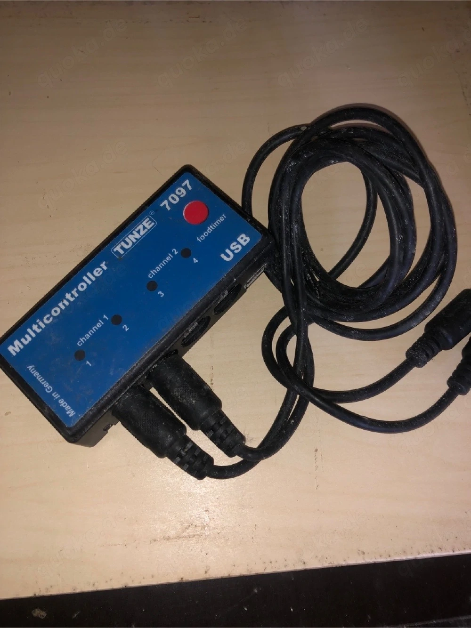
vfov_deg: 63.5
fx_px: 508
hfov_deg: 49.7
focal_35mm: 28
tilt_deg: -68.5
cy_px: 314
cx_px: 236
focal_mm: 4
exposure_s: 1/5
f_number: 1.8
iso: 20
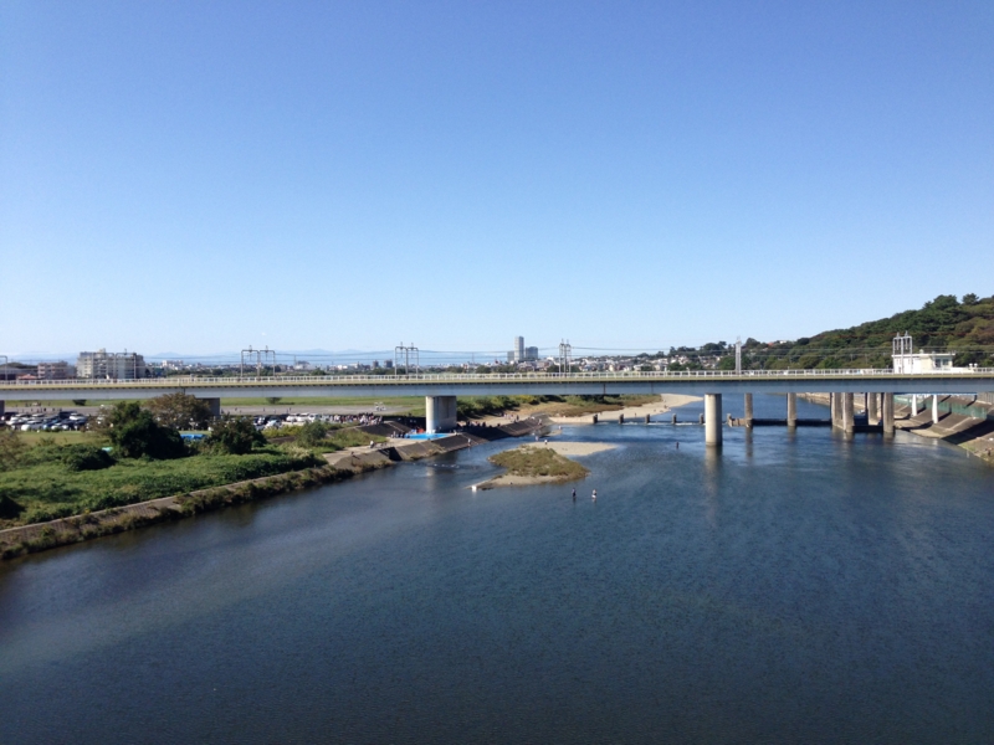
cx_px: 497
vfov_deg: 42.9
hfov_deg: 55.4
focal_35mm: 33
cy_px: 372
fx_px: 948
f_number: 2.4
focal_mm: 4.12
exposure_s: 1/1642
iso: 64
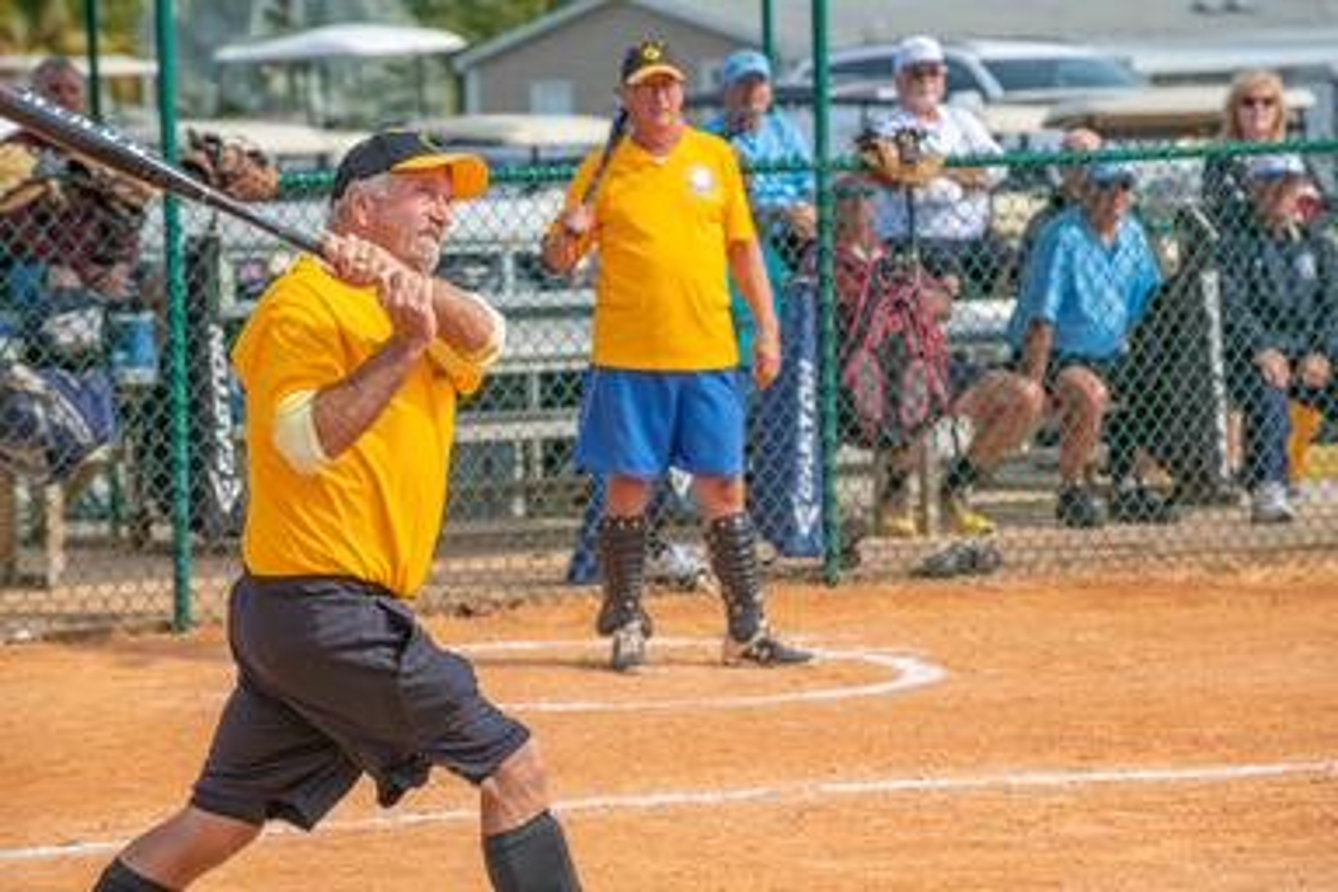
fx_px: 7433
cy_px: 446
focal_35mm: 200
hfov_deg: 10.3
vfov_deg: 6.9
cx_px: 669
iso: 400
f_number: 8
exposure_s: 1/800
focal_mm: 200
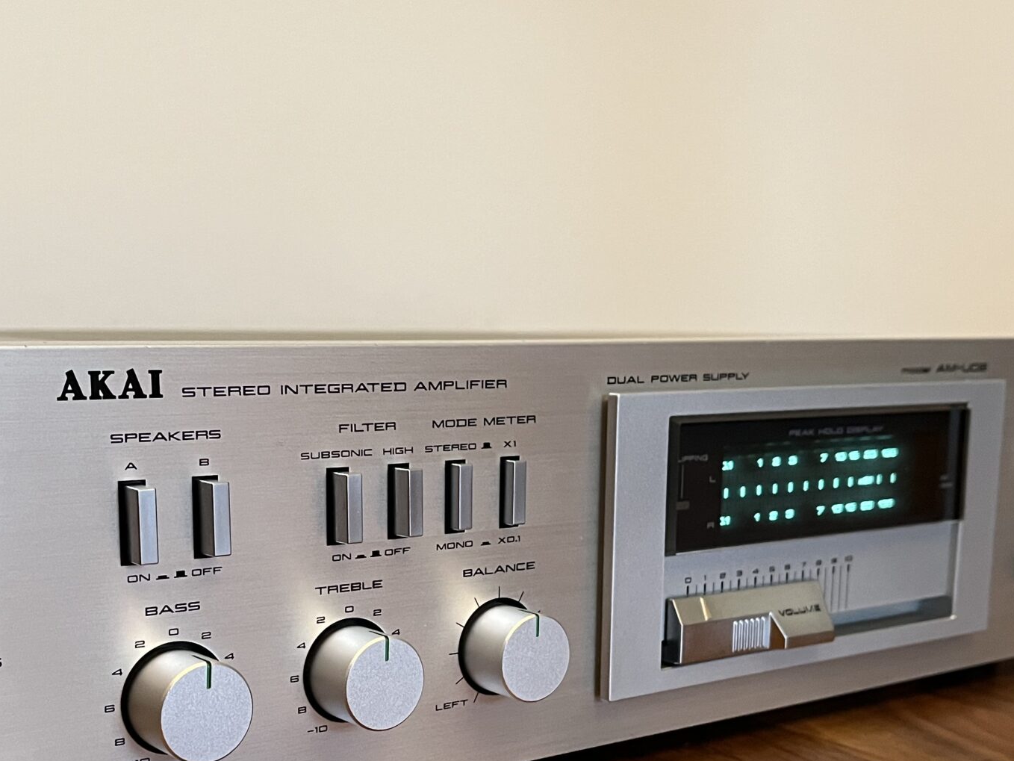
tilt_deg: -11.7
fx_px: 1436
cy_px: 597
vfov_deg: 29.1
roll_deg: -0.3
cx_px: 438
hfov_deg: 38.8
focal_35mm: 49
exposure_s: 1/50
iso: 400
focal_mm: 5.1
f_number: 1.6
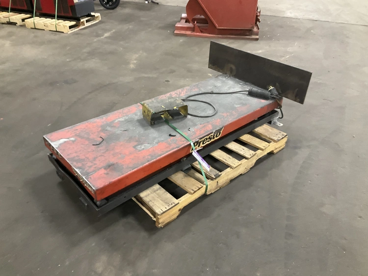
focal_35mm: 29
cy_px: 138
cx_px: 184
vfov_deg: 48.3
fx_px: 308
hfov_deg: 61.6
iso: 320
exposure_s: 1/40
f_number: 1.8
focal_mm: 3
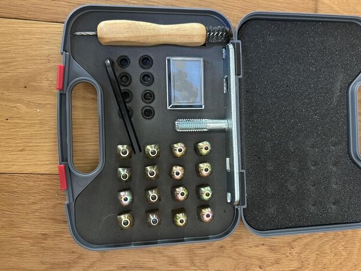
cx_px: 180
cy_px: 139
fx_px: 282
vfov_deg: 51.3
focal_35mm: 27
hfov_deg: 65.3
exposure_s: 1/40
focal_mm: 5.7
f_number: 1.5
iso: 640
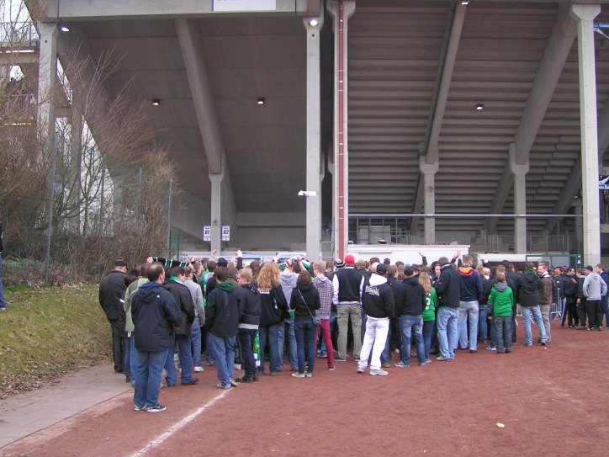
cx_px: 303
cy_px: 219
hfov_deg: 44.8
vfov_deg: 34.3
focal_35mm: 42
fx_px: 739
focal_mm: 5.8
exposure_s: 1/200
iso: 50
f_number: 2.8
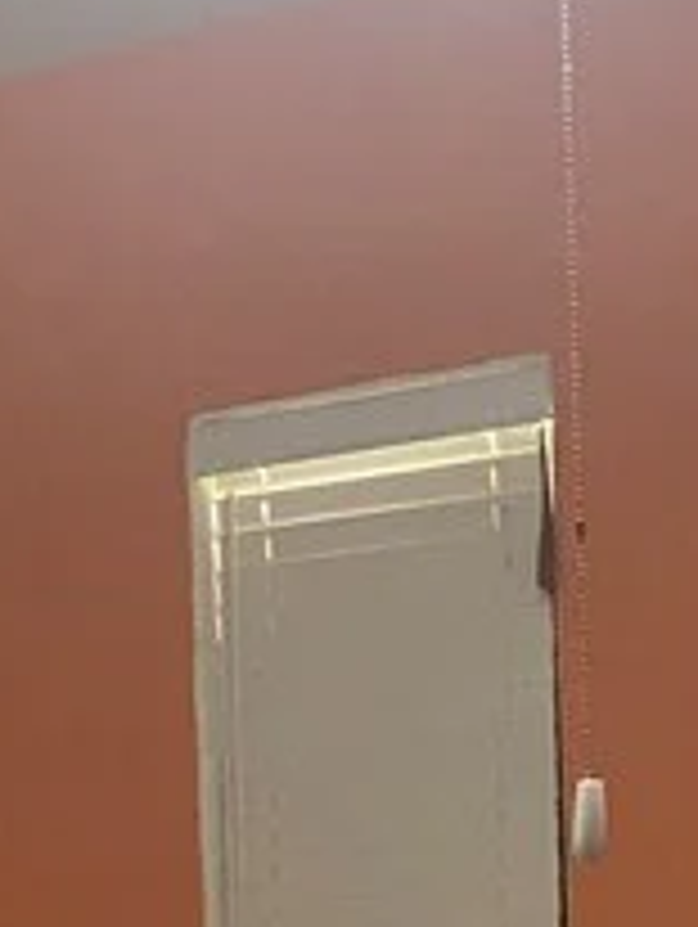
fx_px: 3461
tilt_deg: -2.1
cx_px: -995
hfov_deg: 10.0
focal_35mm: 129
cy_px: 1107
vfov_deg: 14.8
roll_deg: +2.4
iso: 400
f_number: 1.8
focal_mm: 4.25
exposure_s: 1/40
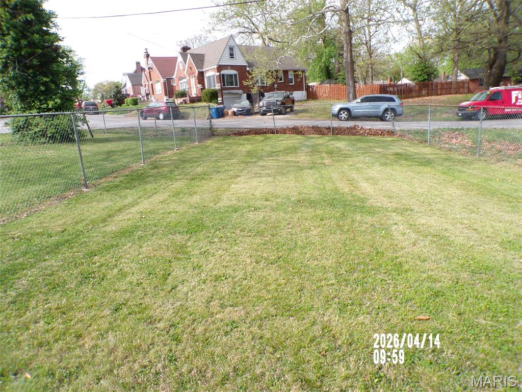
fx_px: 362
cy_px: 196
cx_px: 261
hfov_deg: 71.6
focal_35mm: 24
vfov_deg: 56.8
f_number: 5.8
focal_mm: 4.3
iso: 100
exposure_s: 1/125
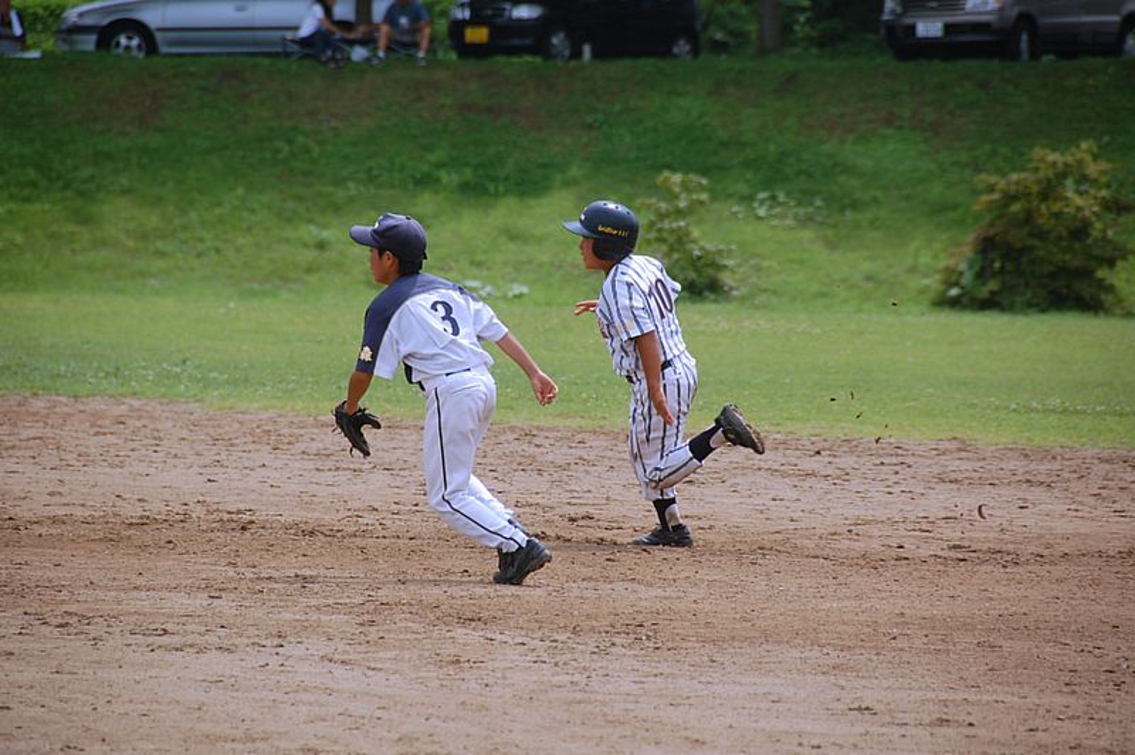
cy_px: 378
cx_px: 568
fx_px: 8033
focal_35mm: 255
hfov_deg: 8.1
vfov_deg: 5.4
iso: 220
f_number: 5.6
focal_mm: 170
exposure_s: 1/1000
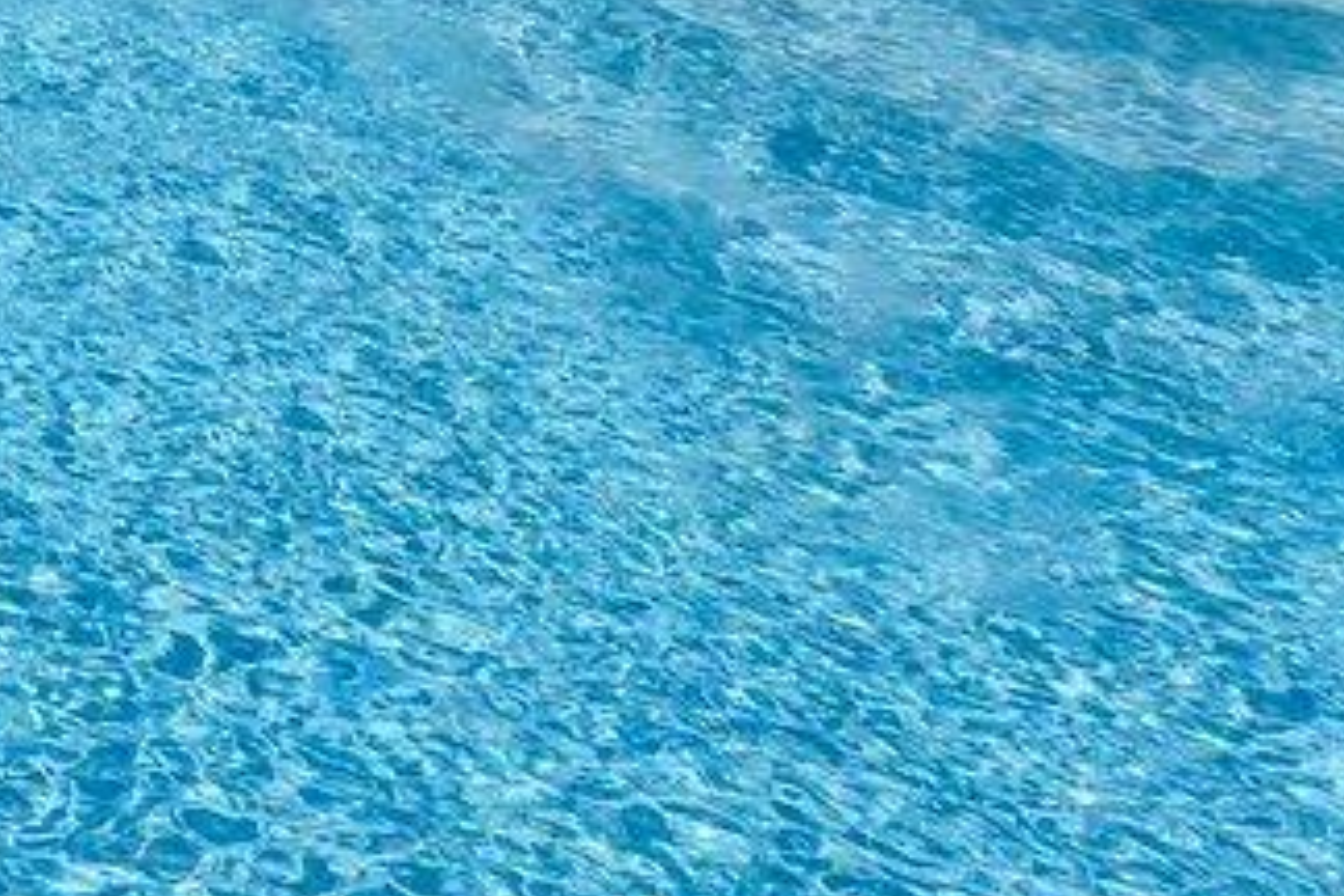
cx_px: -913
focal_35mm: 101
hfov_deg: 17.3
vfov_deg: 11.0
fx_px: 3770
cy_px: -1388
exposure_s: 1/250
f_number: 13
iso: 400
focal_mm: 16
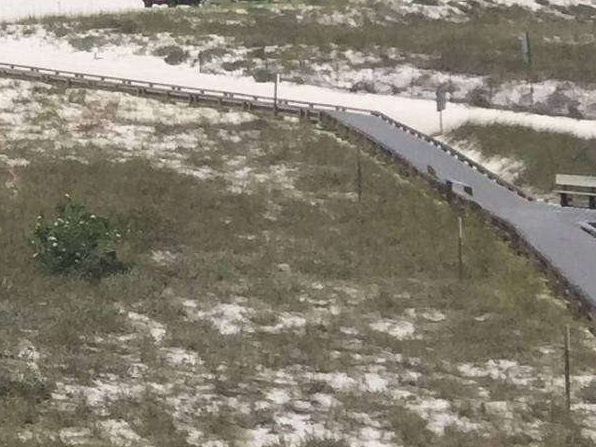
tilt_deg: +0.6
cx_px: -721
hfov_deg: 11.6
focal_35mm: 146
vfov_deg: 9.9
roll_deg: -2.7
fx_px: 2514
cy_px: -214
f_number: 2.2
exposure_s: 1/4950
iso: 32
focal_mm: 4.15
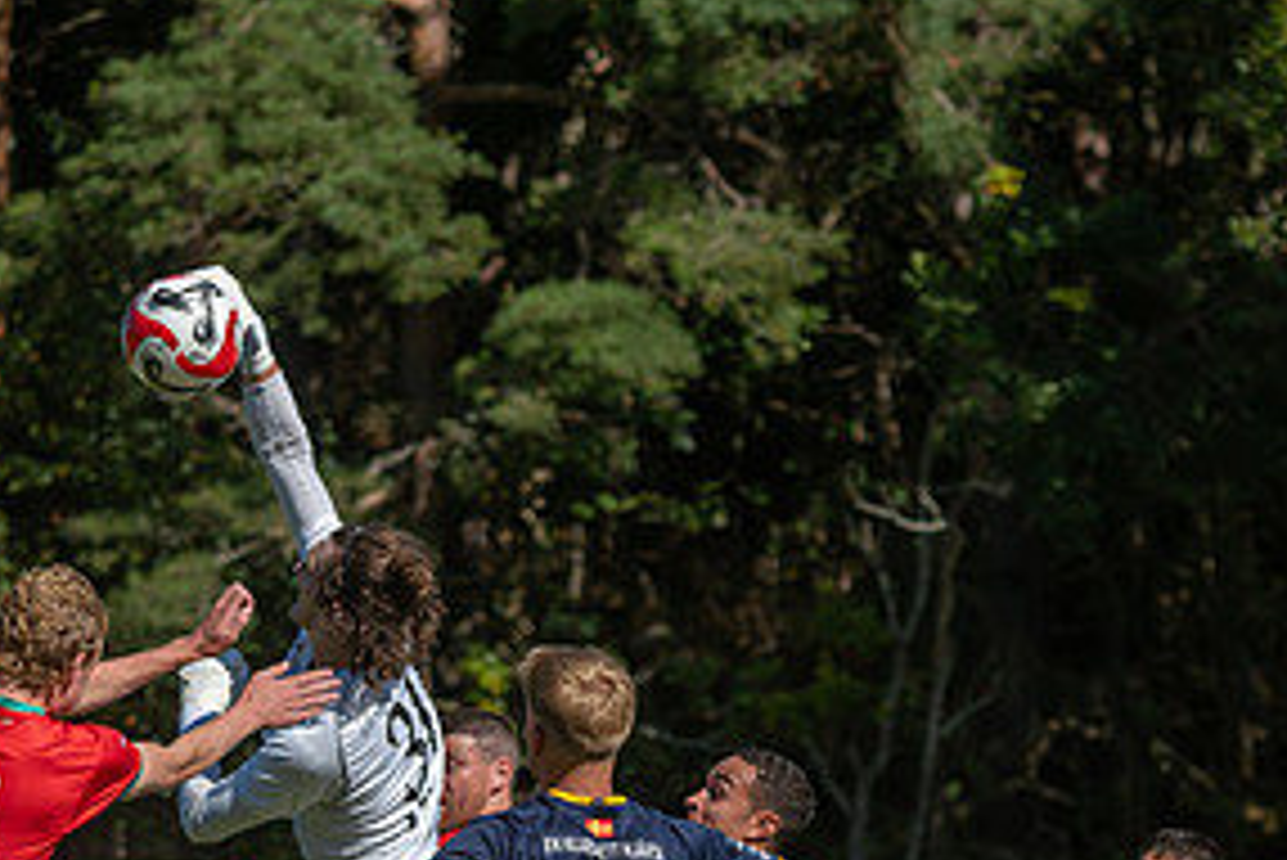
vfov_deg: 3.5
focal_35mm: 395
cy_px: 808
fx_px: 14128
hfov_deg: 5.2
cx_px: 410
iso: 140
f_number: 4.5
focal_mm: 130
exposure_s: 1/1600
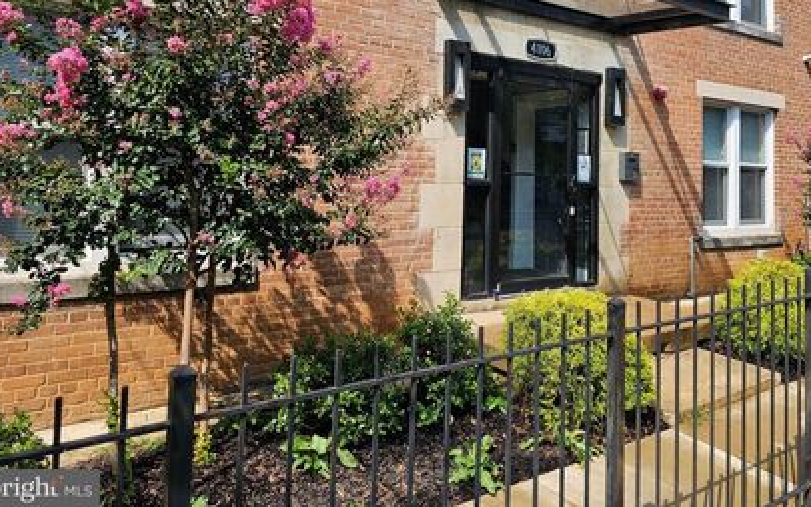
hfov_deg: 62.4
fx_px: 663
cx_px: 477
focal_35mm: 30
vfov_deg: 40.8
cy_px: 135
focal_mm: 6.3
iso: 10
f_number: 1.7
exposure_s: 1/407
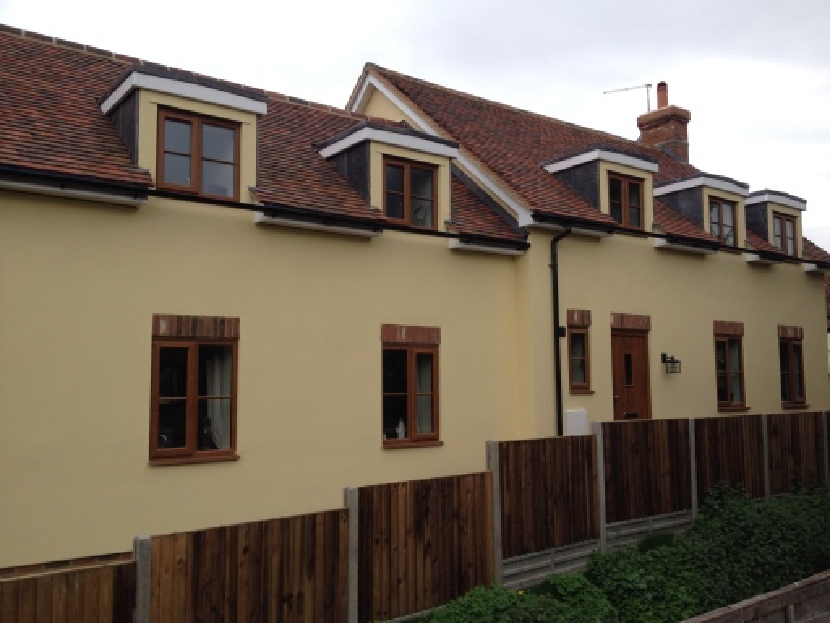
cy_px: 312
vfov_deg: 40.7
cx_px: 415
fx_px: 839
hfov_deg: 52.6
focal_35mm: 35
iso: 50
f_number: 2.4
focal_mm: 4.28
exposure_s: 1/849
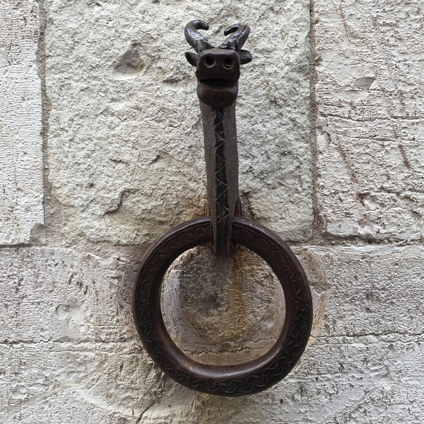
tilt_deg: +0.2
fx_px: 485
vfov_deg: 47.0
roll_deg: +0.4
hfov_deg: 47.2
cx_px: 216
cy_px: 171
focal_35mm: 35
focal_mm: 4.15
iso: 32
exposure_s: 1/119
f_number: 2.2
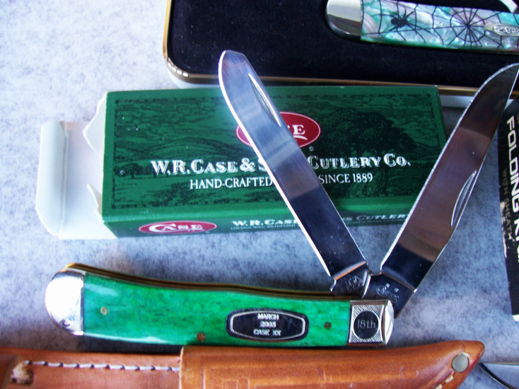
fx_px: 510
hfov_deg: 54.0
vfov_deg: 41.8
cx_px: 260
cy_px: 194
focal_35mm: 34
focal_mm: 5.6
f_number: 2.7
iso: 160
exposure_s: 1/30
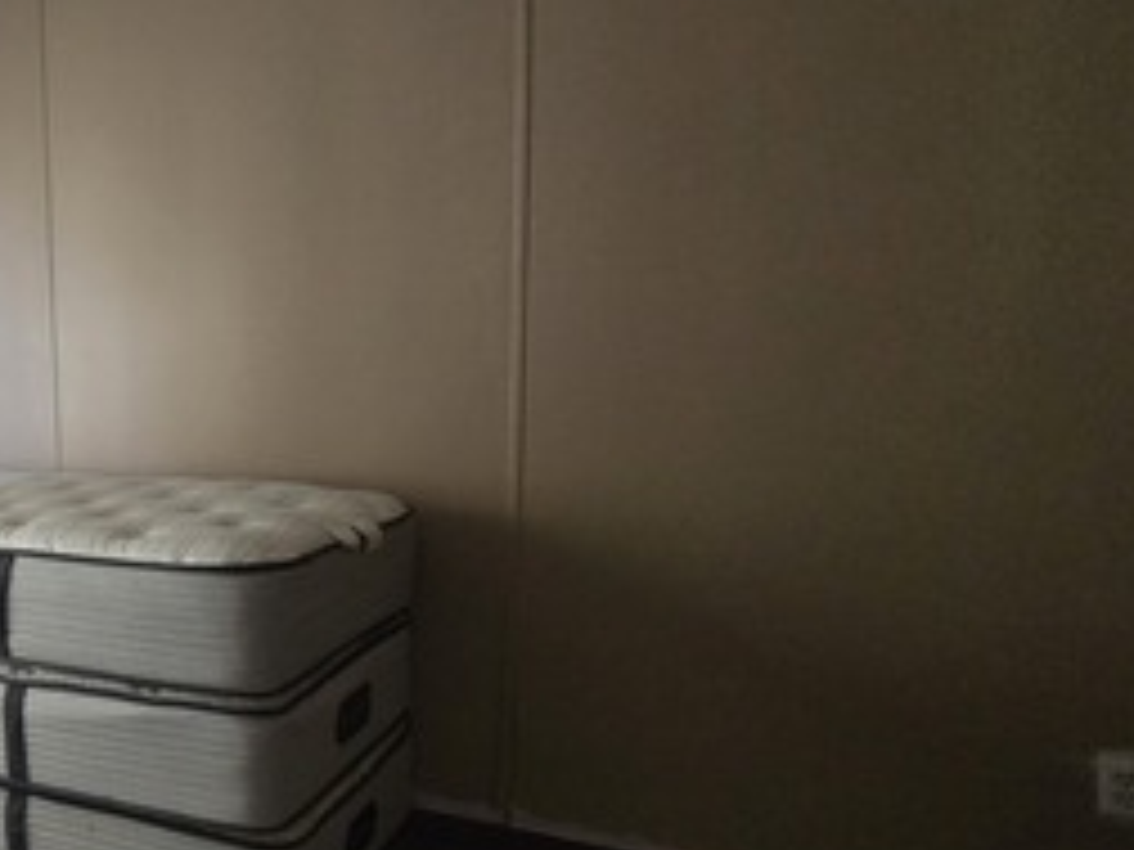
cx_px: -256
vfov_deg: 42.8
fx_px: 1081
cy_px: 486
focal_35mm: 33
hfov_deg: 38.8
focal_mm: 2.2
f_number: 2.2
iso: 400
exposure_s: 1/60
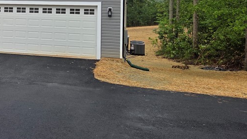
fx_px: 334
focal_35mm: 51
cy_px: 6
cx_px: 27
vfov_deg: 22.7
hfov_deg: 38.0
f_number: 1.8
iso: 80
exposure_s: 1/670
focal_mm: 5.4
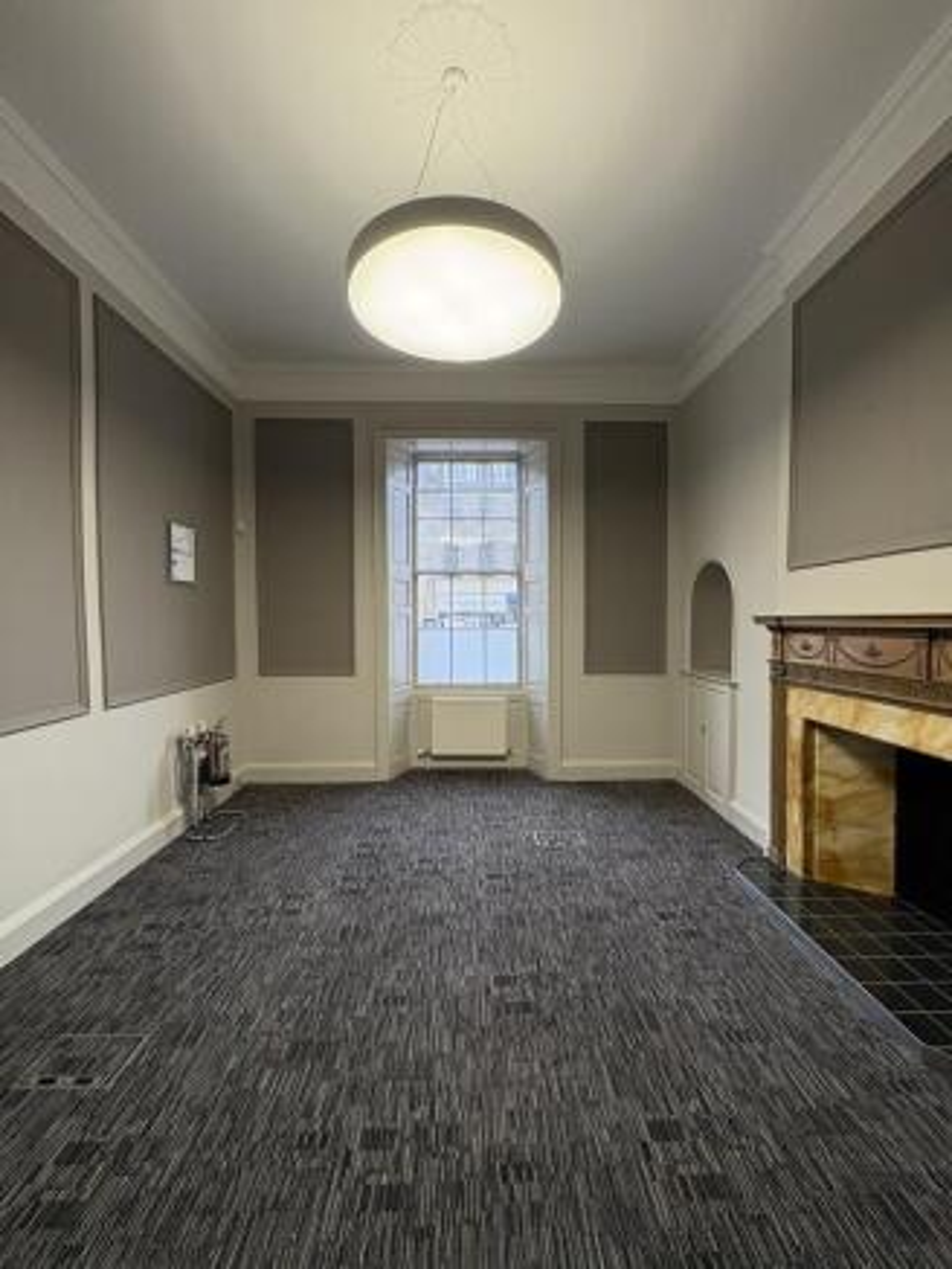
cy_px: 634
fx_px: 513
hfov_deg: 85.7
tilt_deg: -1.9
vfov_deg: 102.0
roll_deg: -0.1
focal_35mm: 14
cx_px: 476
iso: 80
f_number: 2.2
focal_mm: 2.22
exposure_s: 1/102
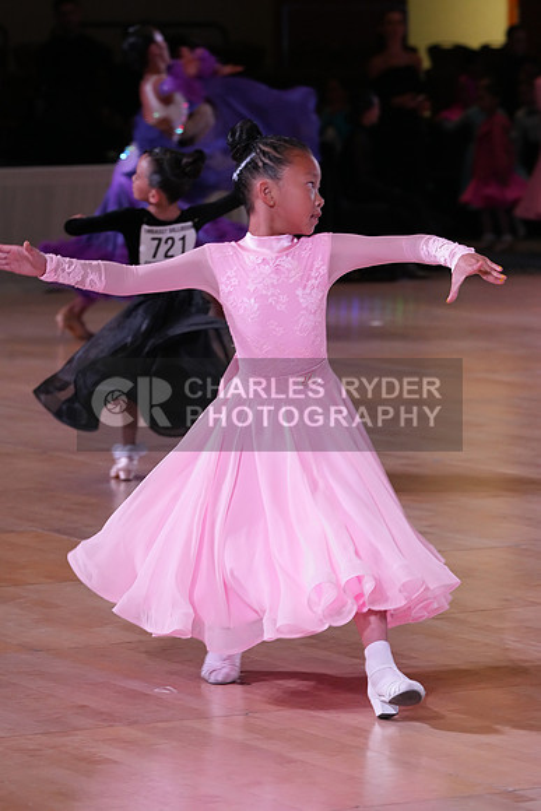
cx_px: 270
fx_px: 3739
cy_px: 406
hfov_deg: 8.3
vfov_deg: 12.4
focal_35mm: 166
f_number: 7.1
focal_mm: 166
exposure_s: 1/250
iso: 3200
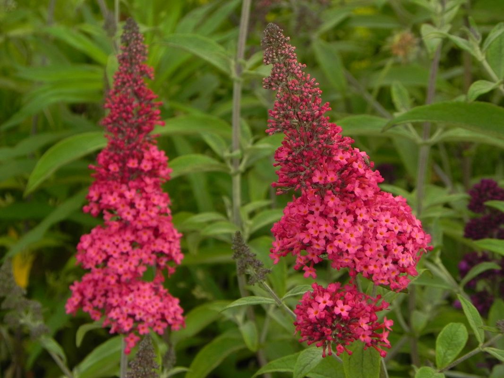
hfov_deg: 8.0
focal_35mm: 247
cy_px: 189
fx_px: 3596
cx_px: 252
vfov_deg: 6.0
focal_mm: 44
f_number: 5
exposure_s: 1/400
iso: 160
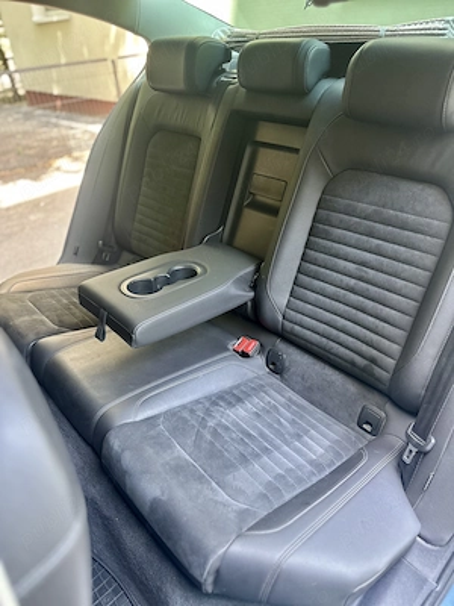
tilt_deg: -32.6
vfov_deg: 71.6
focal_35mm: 24
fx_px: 420
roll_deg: +3.3
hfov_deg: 56.8
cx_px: 227
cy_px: 303
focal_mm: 6.86
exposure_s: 1/69
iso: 250
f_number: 1.78
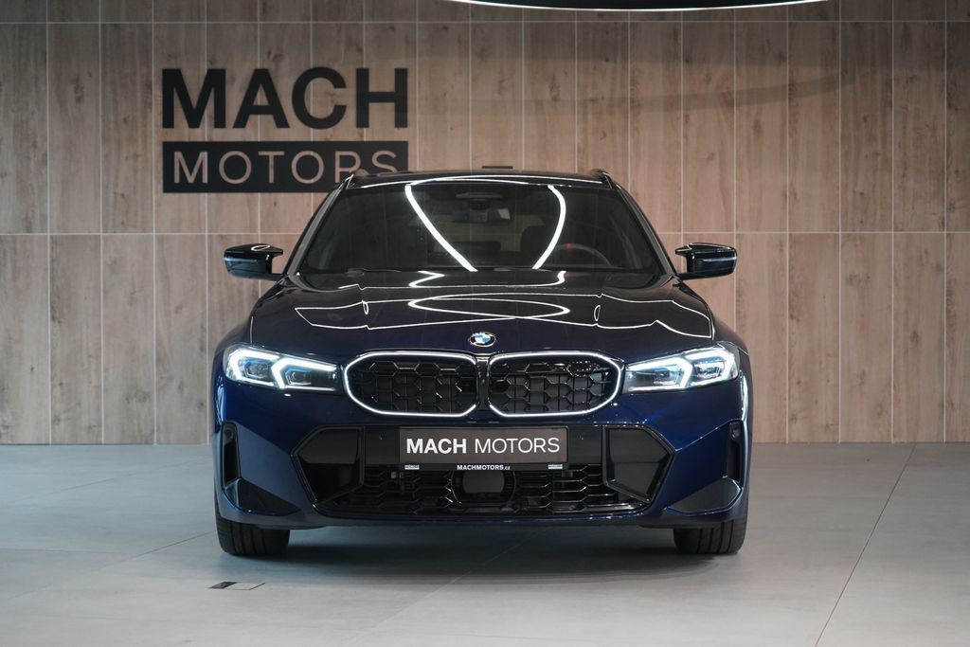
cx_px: 485
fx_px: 1886
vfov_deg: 19.5
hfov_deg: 28.8
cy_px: 324
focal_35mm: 70
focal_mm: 70
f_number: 5.6
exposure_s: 1/160
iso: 5000
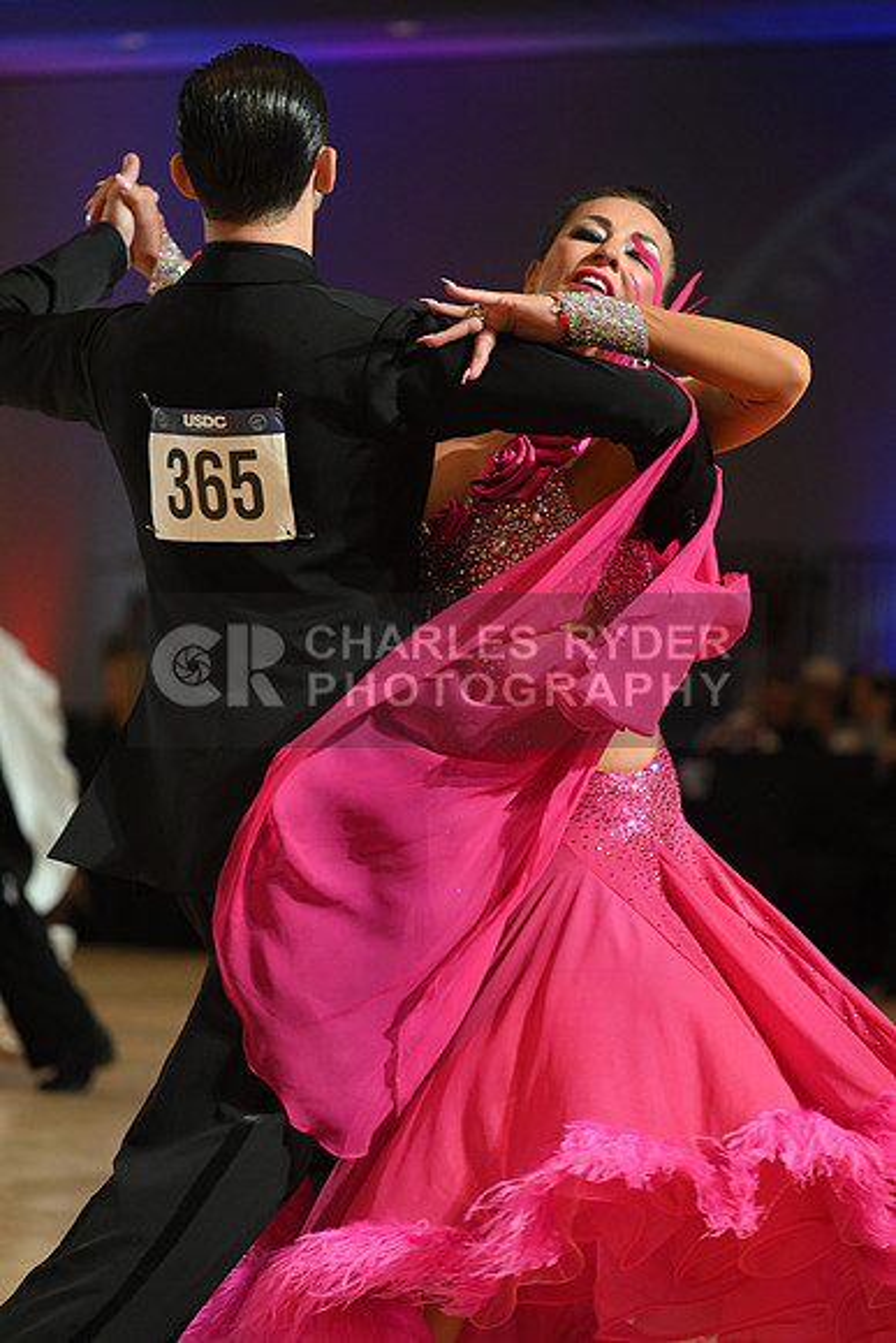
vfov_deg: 16.4
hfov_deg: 11.0
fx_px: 4664
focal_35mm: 125
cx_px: 448
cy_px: 672
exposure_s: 1/500
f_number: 4
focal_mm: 125
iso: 2500
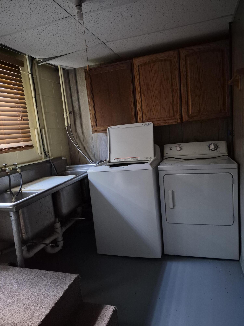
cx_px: 122
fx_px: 216
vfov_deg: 73.9
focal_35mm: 23
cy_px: 163
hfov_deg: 58.9
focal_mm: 5.4
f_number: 1.8
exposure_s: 1/30
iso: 1250
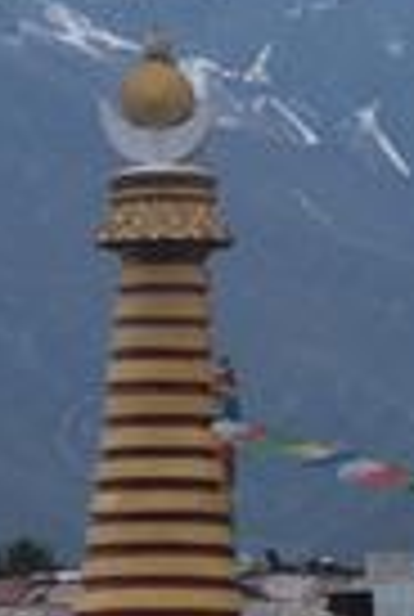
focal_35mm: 451
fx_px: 7736
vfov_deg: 4.6
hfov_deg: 3.1
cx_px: 585
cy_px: 58
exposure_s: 1/160
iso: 200
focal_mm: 55
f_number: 7.1
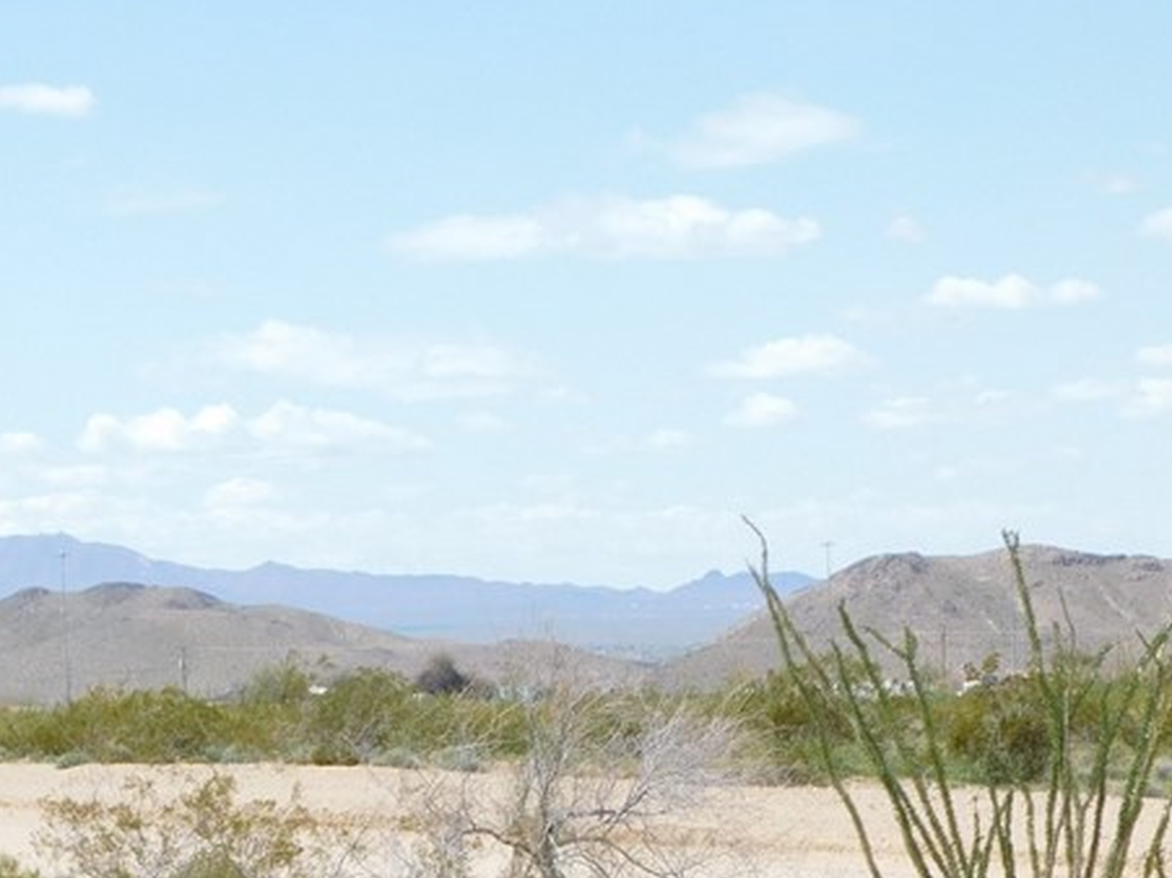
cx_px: 185
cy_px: 808
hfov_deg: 13.1
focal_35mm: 150
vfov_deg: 9.8
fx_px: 5077
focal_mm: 11.7
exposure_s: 1/800
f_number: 4.2
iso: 125
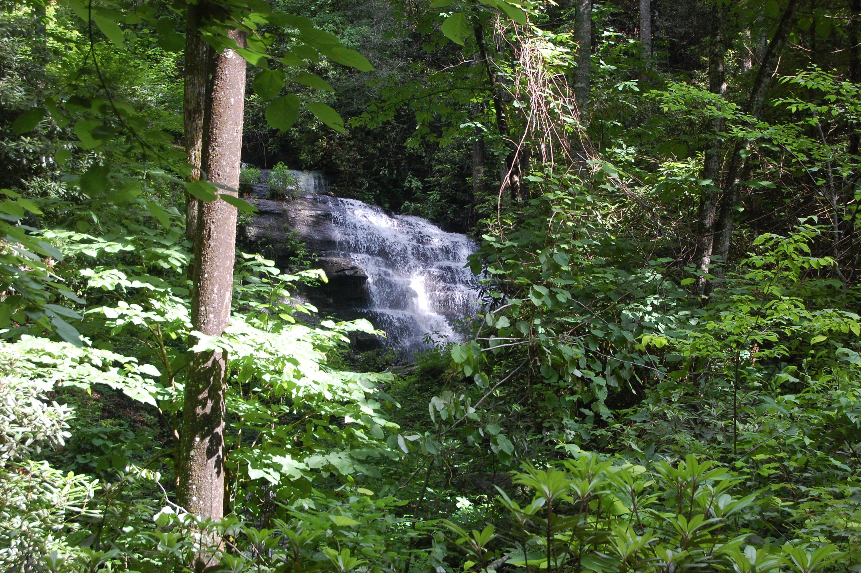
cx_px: 430
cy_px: 286
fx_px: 1971
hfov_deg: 24.6
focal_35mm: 82
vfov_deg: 16.5
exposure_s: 1/100
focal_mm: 55
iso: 800
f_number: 9
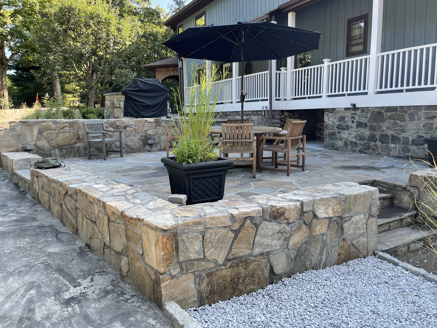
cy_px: 164
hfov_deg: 67.3
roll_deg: +0.5
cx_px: 218
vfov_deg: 53.1
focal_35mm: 26
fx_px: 328
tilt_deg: -8.9
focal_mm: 5.1
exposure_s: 1/350
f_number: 1.6
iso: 32
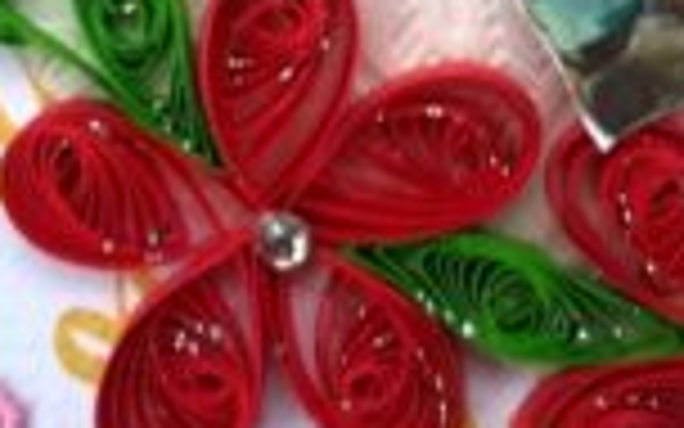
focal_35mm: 109
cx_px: 333
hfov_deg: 19.1
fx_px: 2032
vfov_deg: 11.2
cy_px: -342
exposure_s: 1/33.3
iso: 125
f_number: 2.2
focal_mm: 3.83
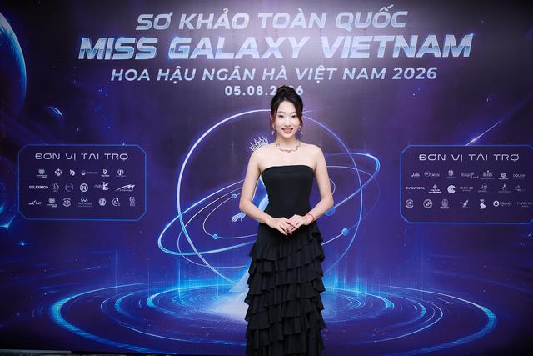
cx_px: 266
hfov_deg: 49.5
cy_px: 178
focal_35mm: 39
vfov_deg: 34.2
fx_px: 578
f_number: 2.8
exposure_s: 1/160
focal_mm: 39
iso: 250
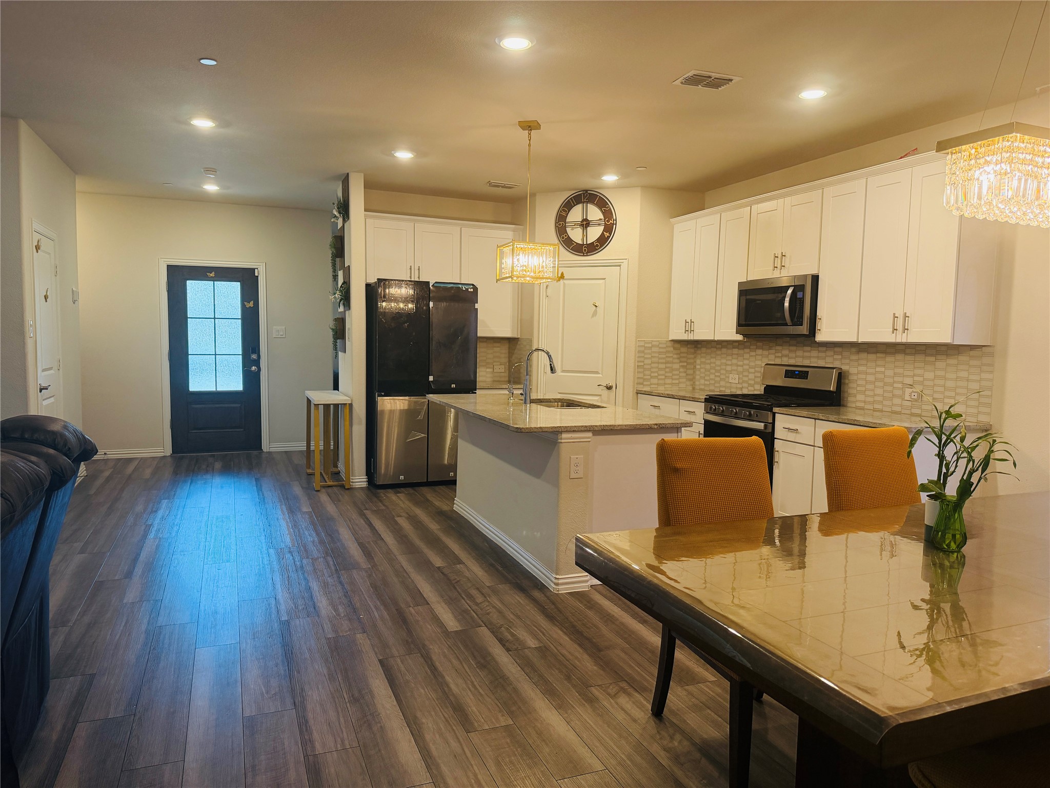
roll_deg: -1.4
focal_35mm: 24
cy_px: 394
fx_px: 728
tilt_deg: -4.9
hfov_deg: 71.6
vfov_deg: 56.8
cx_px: 525
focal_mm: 6.76
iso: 250
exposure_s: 1/120
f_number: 1.78
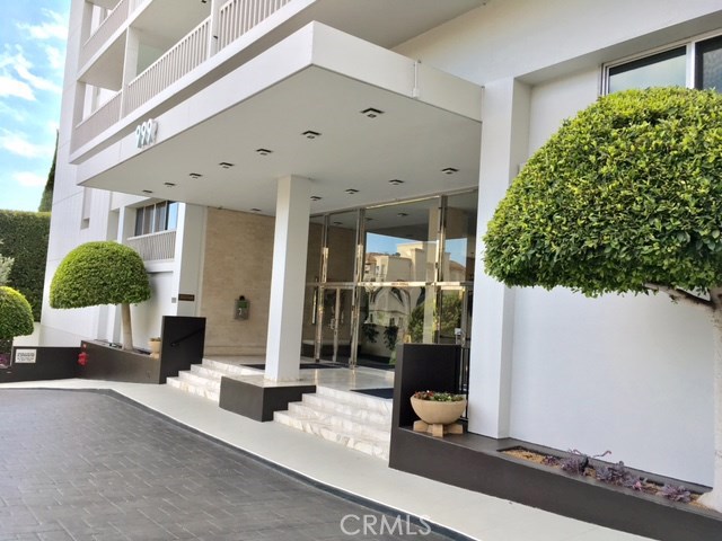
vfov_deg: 48.2
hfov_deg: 61.7
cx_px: 361
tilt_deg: +3.4
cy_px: 270
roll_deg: -3.6
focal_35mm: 29
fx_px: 605
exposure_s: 1/343
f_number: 2.2
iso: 25
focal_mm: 4.15
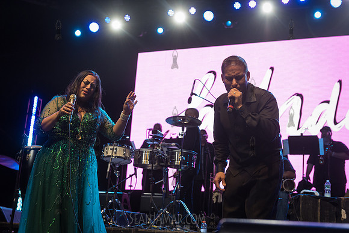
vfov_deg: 26.0
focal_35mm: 52
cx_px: 174
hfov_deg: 38.2
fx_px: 504
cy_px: 116
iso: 2500
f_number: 4
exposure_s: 1/800
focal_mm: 52
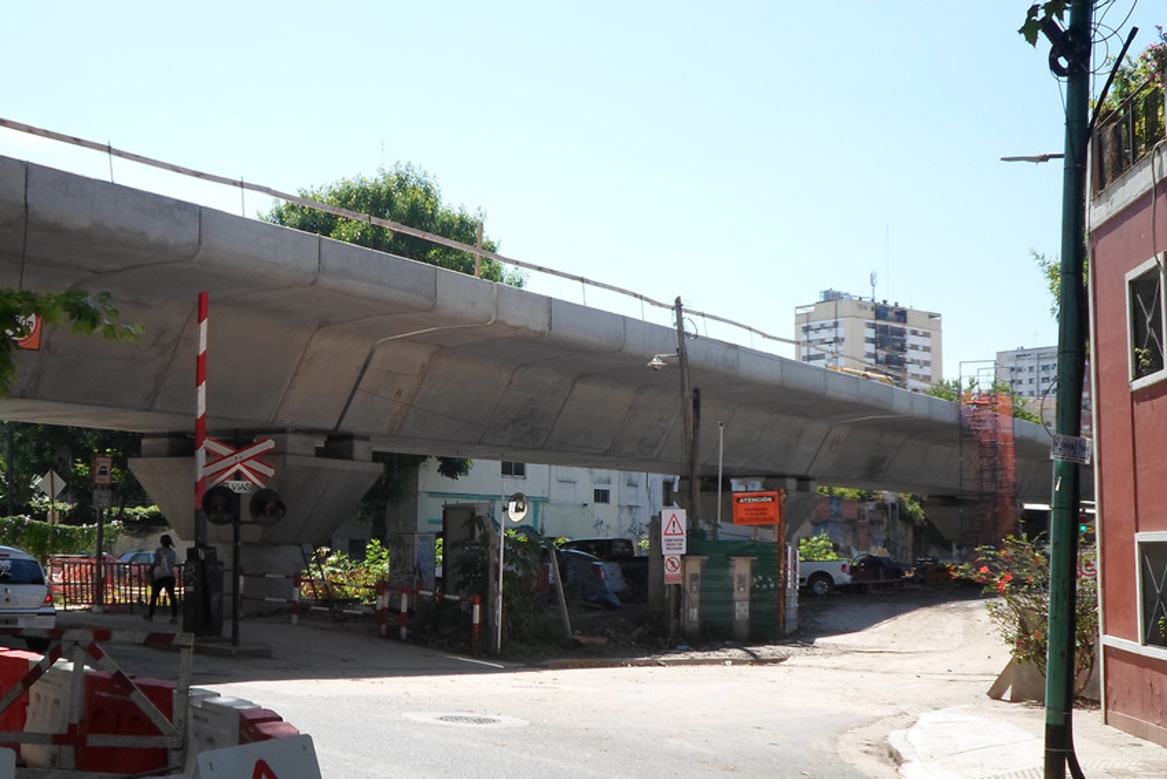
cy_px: 420
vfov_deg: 28.6
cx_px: 492
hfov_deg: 41.8
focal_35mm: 47
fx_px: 1524
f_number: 3
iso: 80
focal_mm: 6.5
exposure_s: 1/750
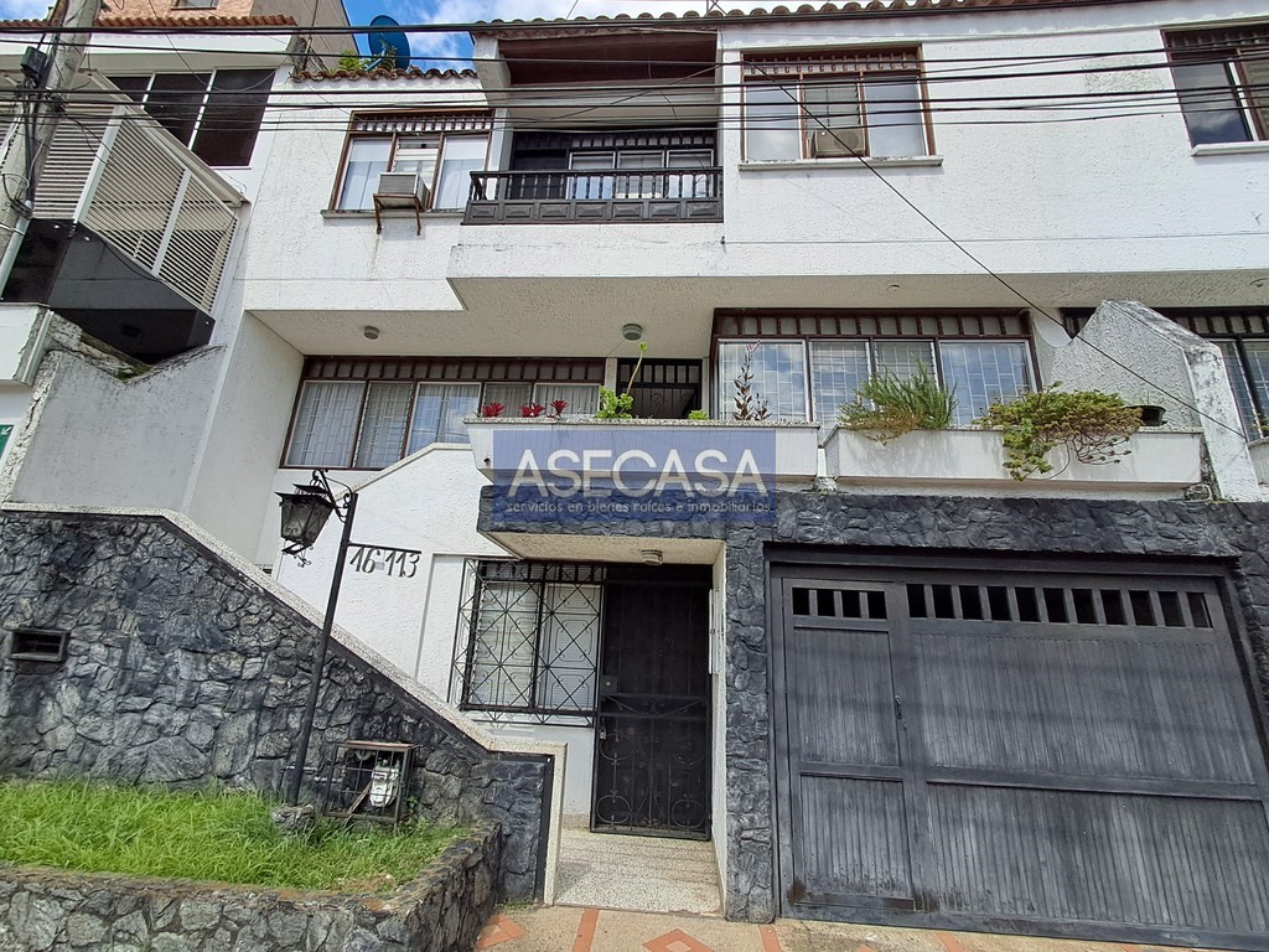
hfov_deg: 94.5
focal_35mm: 16
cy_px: 476
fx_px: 587
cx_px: 634
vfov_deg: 78.1
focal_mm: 1.64
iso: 40
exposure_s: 1/1486
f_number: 2.2
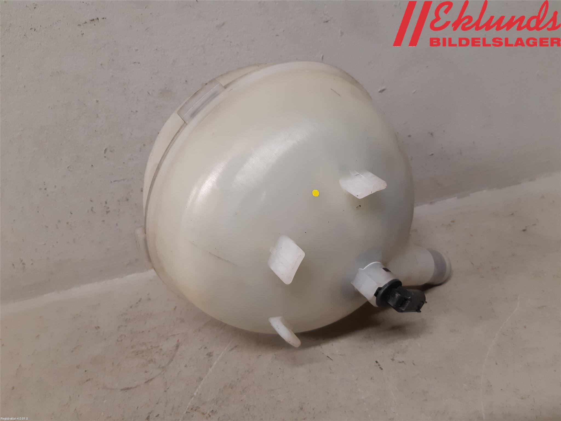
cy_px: 210
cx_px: 280
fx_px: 421
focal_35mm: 26
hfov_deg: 67.3
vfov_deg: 53.1
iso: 125
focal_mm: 3.93
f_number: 1.7
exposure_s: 1/50
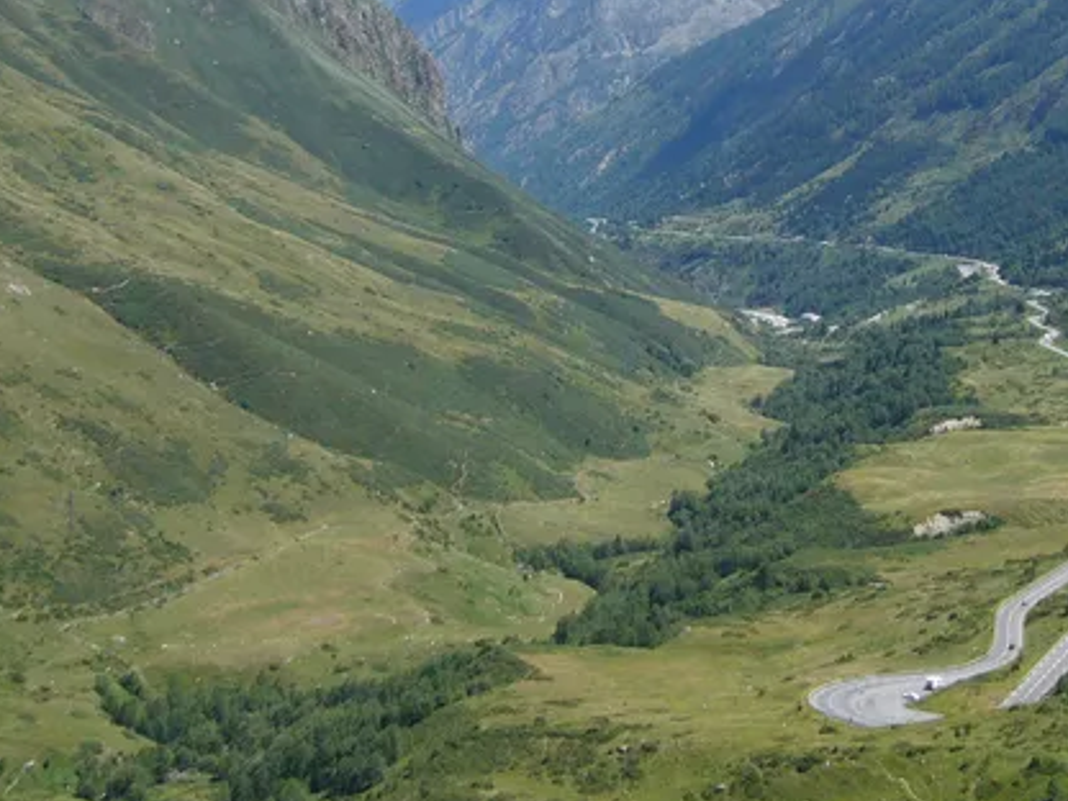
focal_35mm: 77
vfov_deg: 18.9
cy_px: 151
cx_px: 721
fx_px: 2376
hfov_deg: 25.2
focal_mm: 6.6
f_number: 6
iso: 80
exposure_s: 1/250
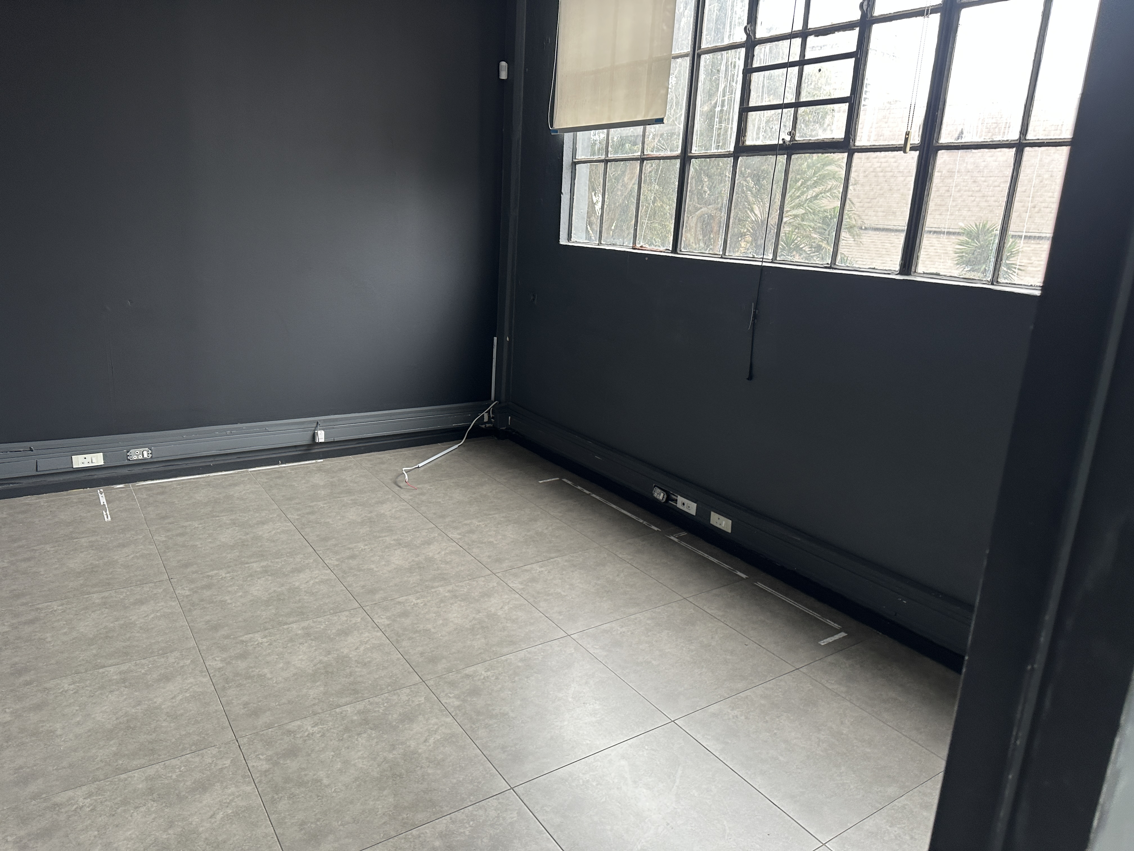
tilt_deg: -13.8
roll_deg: -1.5
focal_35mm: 24
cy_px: 426
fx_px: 786
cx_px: 567
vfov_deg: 56.8
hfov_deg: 71.6
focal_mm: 6.86
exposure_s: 1/50
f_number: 1.78
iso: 125
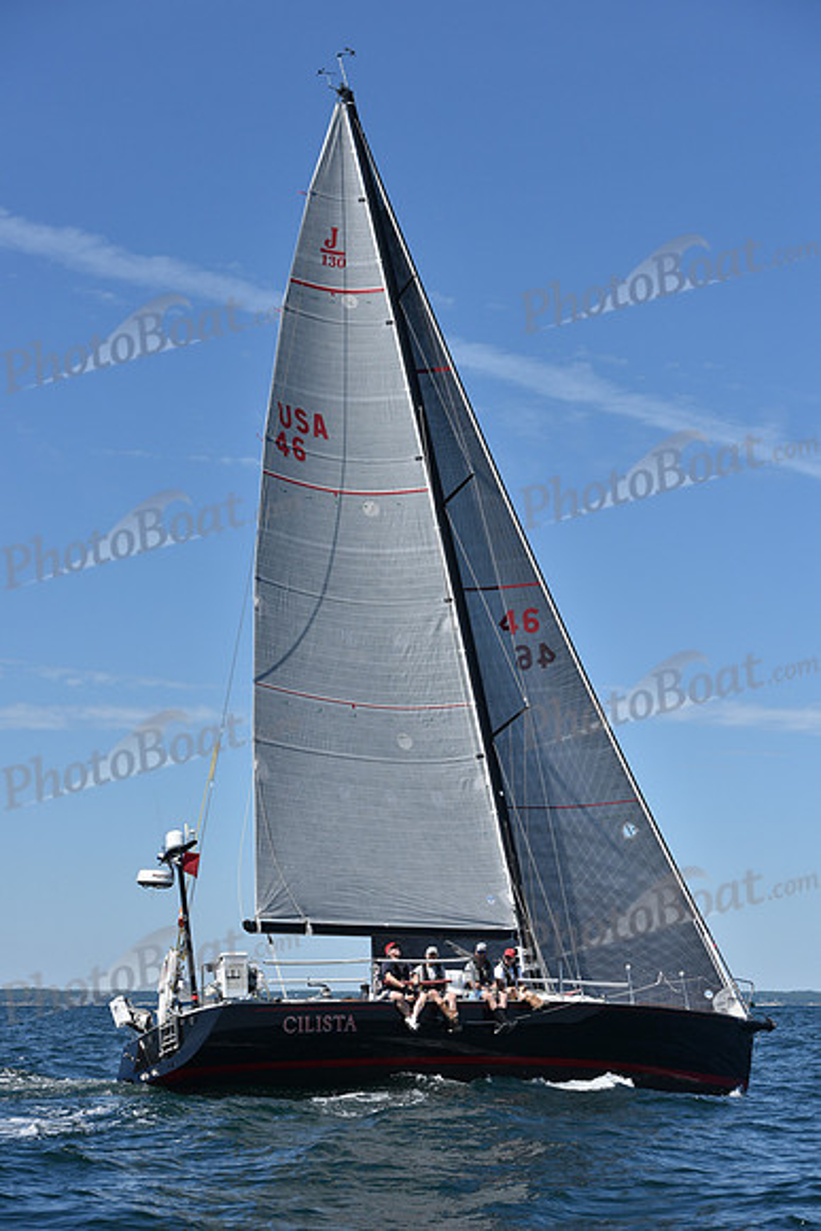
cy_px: 616
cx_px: 410
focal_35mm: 70
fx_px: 2393
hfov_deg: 19.5
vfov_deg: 28.8
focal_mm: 70
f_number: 7.1
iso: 250
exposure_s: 1/1600
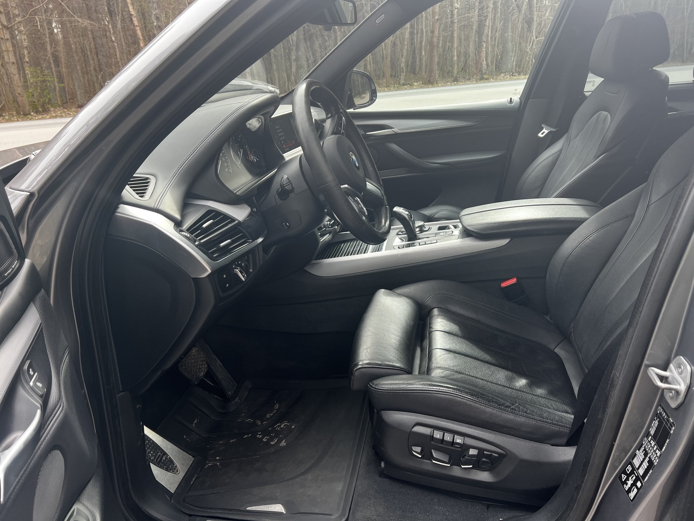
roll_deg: +2.8
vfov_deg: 53.1
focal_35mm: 26
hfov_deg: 67.3
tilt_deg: -20.6
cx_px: 347
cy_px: 260
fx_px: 521
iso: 32
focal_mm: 5.7
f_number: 1.5
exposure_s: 1/122
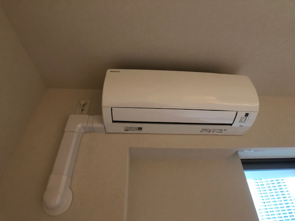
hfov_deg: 63.4
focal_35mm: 28
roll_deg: -1.1
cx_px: 148
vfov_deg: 49.7
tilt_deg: +36.6
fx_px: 239
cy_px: 110
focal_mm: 3.99
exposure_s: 1/17
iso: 100
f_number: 1.8
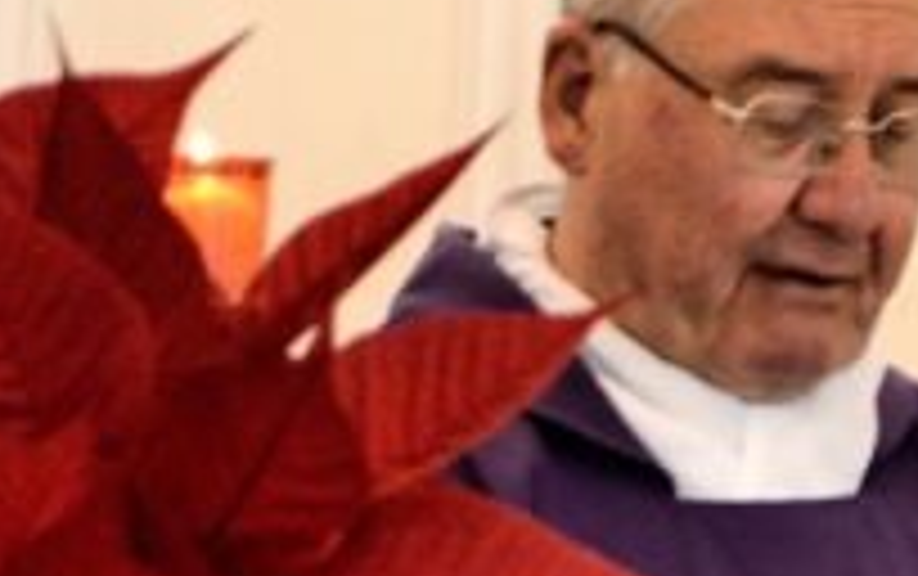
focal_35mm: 563
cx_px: 675
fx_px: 14101
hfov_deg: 3.7
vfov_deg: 2.3
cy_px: 713
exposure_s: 1/20
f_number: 5.6
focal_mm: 98
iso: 1250
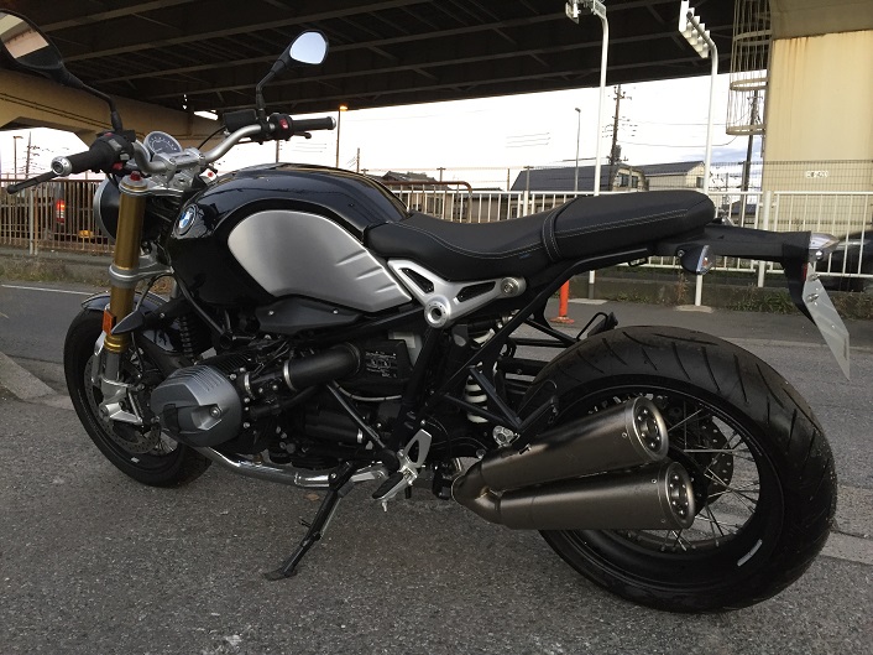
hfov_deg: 61.7
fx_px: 731
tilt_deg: -5.0
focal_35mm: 29
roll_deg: -1.3
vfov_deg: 48.2
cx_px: 436
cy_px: 328
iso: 100
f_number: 2.2
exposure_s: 1/30
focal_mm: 4.15
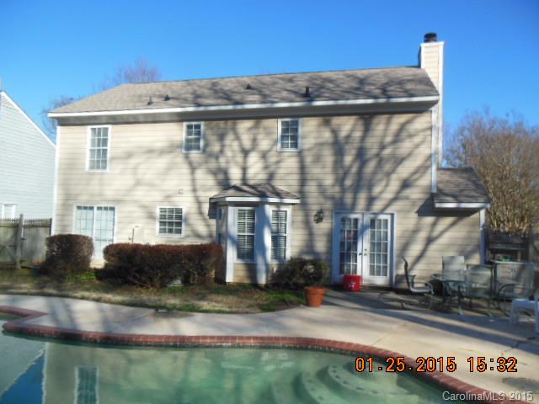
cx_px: 270
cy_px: 202
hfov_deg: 69.4
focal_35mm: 25
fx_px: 389
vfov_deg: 54.9
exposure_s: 1/1500
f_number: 3.2
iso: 125
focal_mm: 4.5
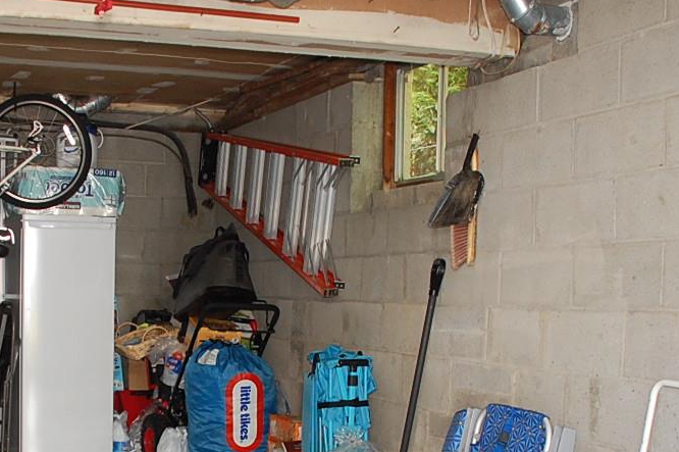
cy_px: 397
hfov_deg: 32.3
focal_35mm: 61
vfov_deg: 21.8
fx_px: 1150
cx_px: 177
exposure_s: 1/60
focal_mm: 18
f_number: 3.5
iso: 560
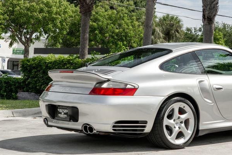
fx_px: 586
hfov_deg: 22.1
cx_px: 187
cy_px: 69
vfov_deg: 15.0
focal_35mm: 91
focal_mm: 46
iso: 200
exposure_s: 1/160
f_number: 8
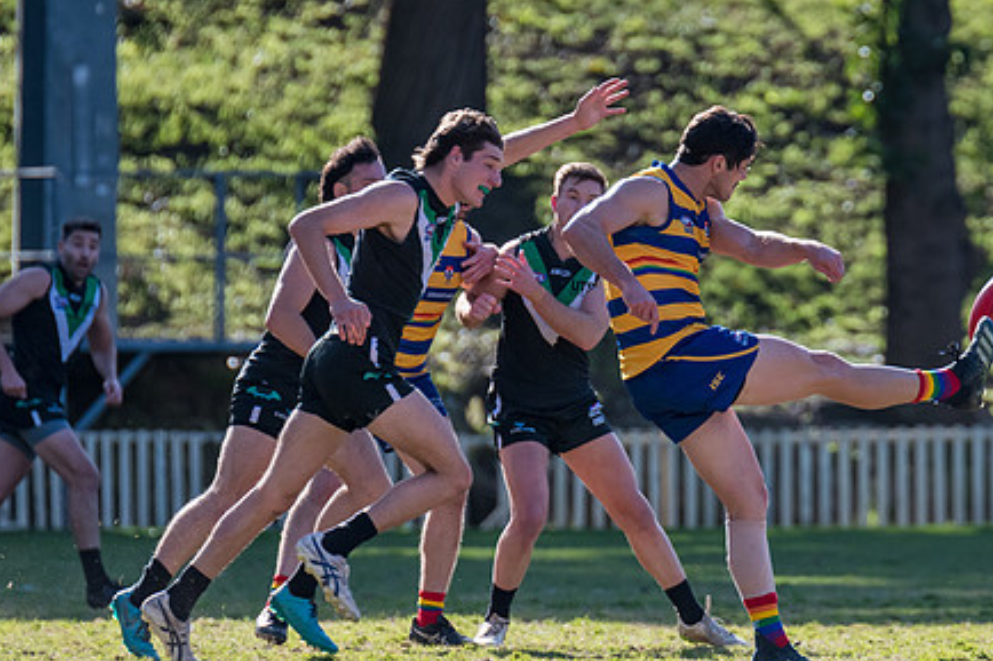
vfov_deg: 1.8
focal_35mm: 743
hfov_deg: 2.8
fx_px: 20486
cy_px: 366
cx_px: 825
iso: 640
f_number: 5.6
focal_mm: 420
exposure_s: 1/1600
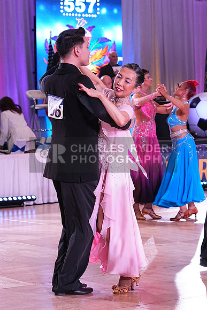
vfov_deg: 18.4
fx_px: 957
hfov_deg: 12.3
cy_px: 155
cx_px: 104
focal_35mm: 111
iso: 3200
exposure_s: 1/320
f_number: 5.6
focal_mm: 74
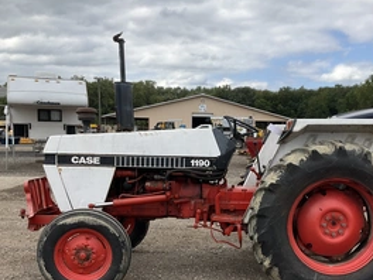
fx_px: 474
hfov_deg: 42.7
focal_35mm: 44
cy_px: 181
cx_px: 225
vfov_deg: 32.7
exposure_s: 1/1377
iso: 25
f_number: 1.8
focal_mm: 3
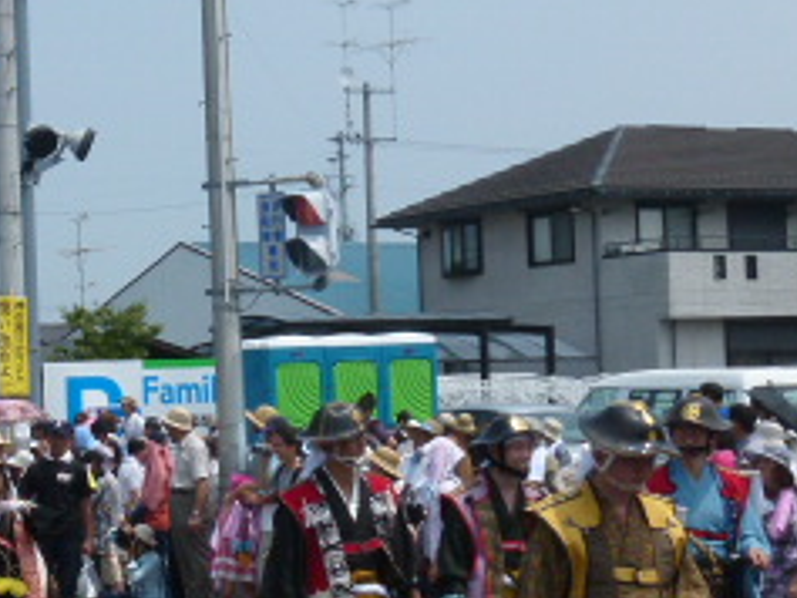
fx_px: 2304
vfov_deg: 14.8
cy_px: 359
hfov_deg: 19.0
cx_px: -17
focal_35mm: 100
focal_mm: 6.5
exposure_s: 1/800
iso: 100
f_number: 5.6
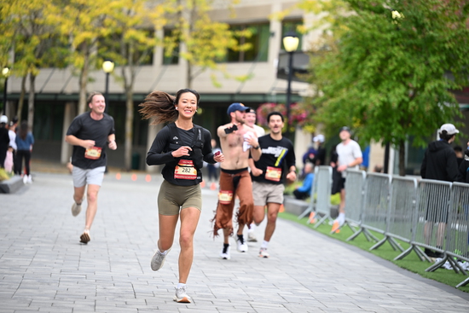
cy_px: 156
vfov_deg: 9.5
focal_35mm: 145
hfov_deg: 14.1
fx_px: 1889
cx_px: 234
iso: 640
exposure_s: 1/1600
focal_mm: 145
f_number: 2.8
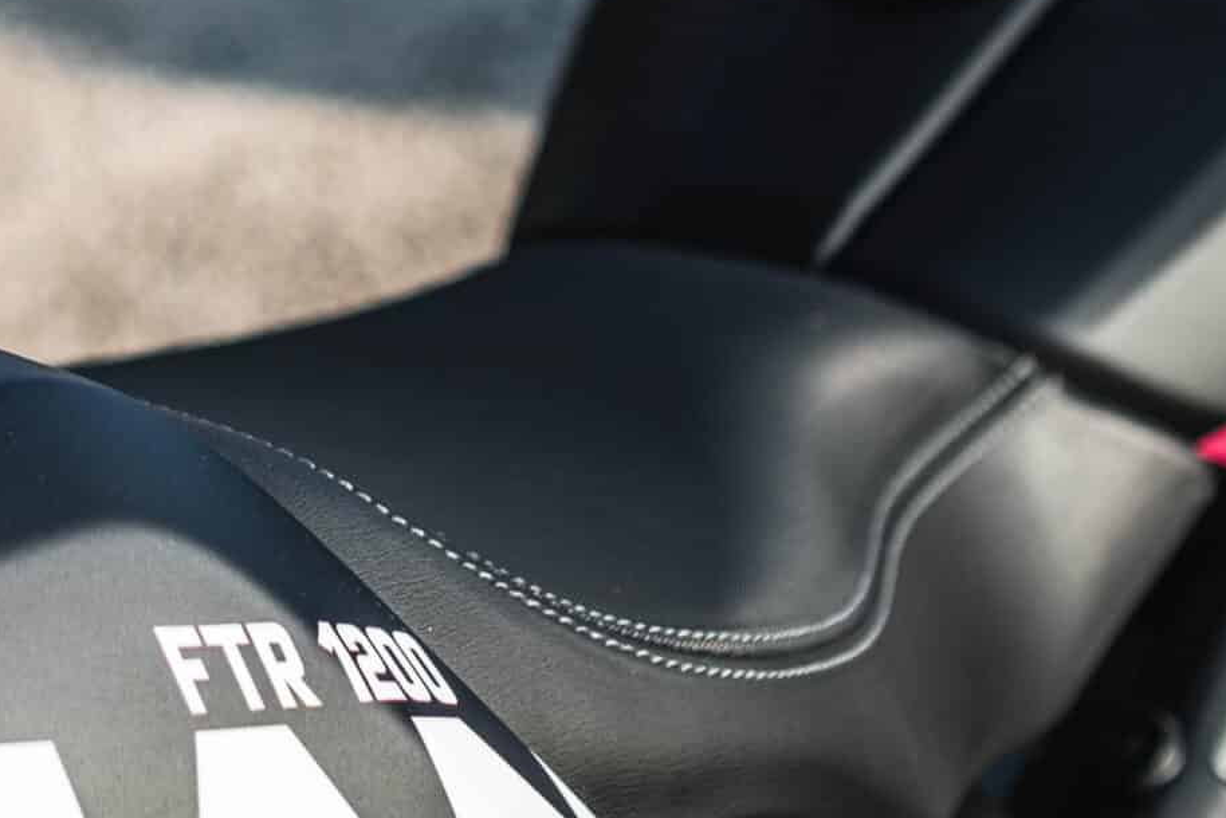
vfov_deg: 13.5
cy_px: -204
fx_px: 3338
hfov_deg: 20.2
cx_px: 38
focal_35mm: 98
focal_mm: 23
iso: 160
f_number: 2
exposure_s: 1/900
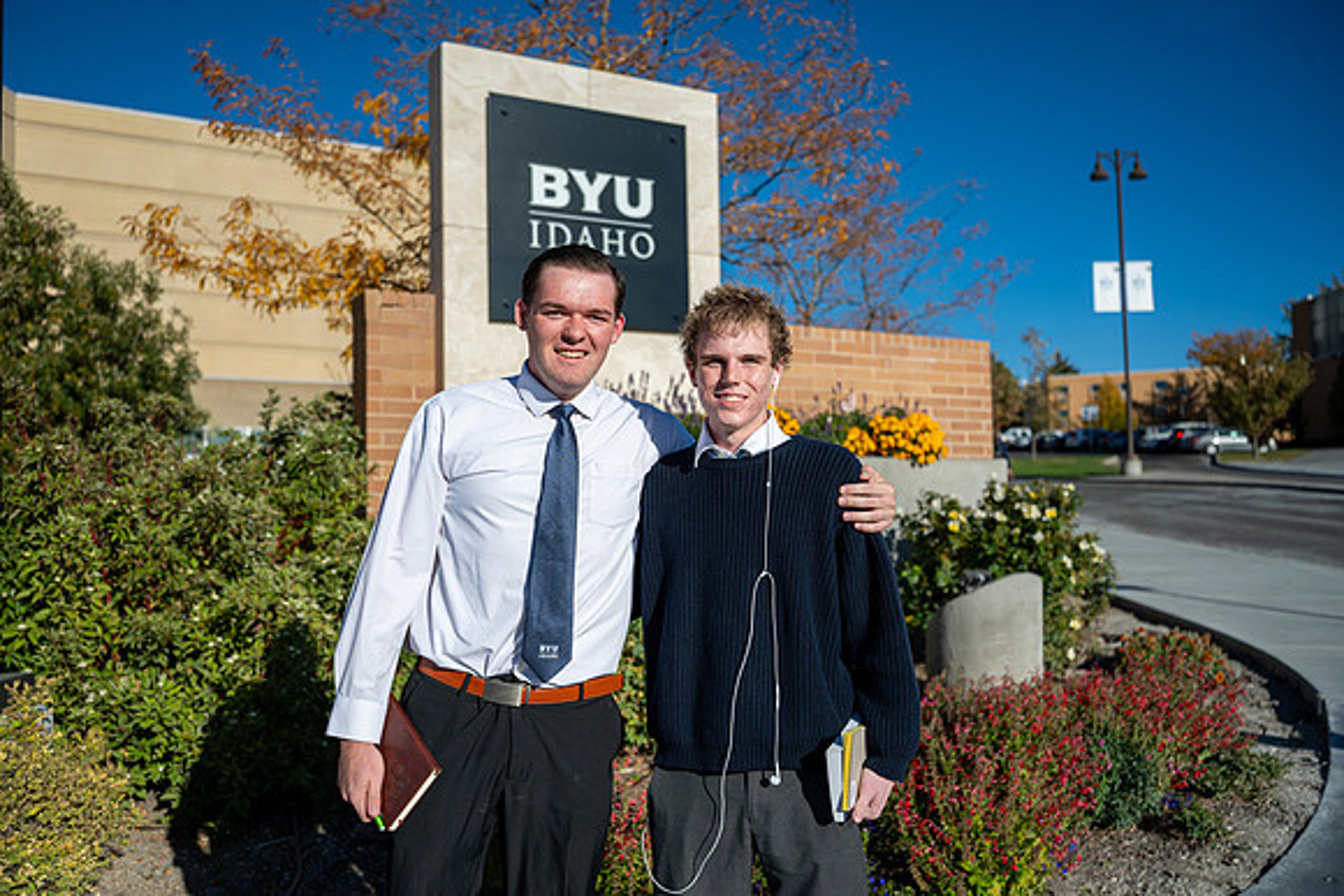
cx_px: 672
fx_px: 1120
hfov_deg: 61.9
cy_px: 448
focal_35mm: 30
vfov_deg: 43.6
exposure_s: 1/4000
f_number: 2.8
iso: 100
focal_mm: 30
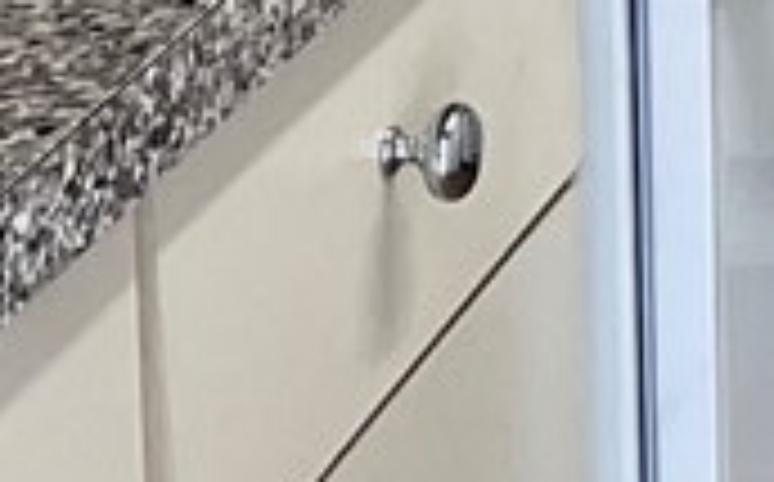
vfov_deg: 4.9
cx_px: 1827
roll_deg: +0.8
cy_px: -838
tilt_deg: -9.0
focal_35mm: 257
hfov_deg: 7.6
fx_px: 5414
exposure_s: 1/120
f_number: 1.5
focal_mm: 5.7
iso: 50
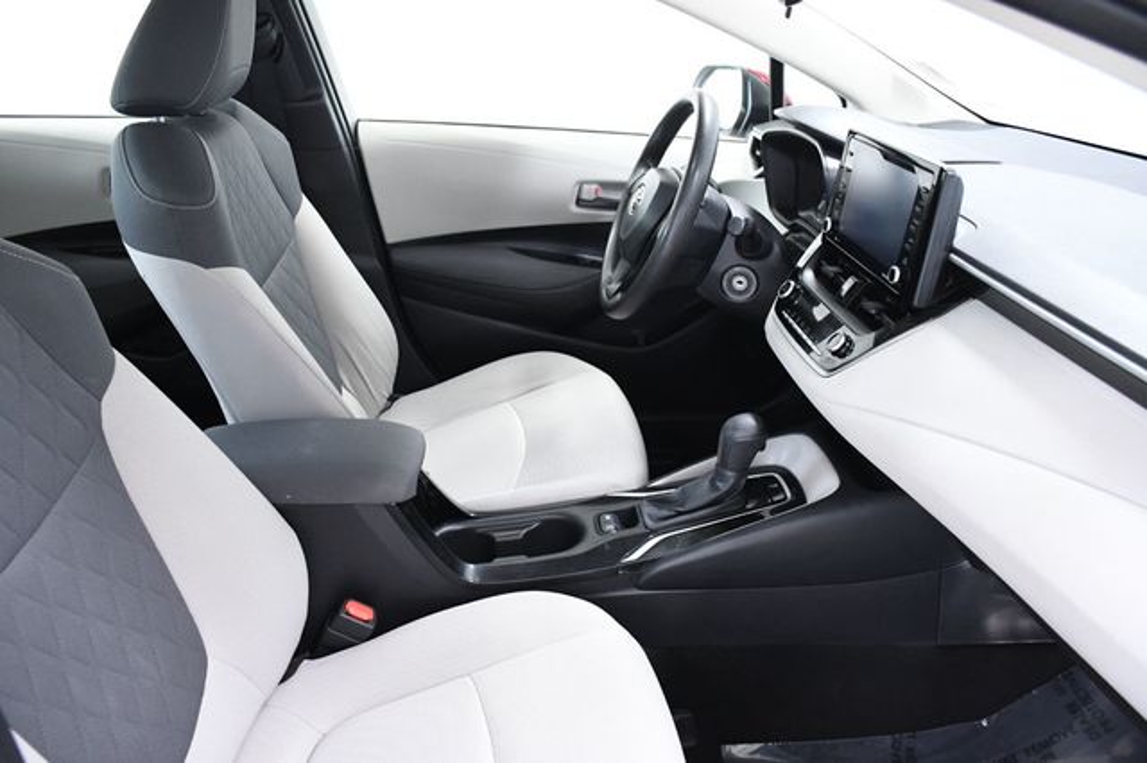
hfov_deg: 67.4
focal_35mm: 27
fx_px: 860
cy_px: 382
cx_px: 574
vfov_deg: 47.9
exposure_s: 1/100
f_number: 5
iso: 2500
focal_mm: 18
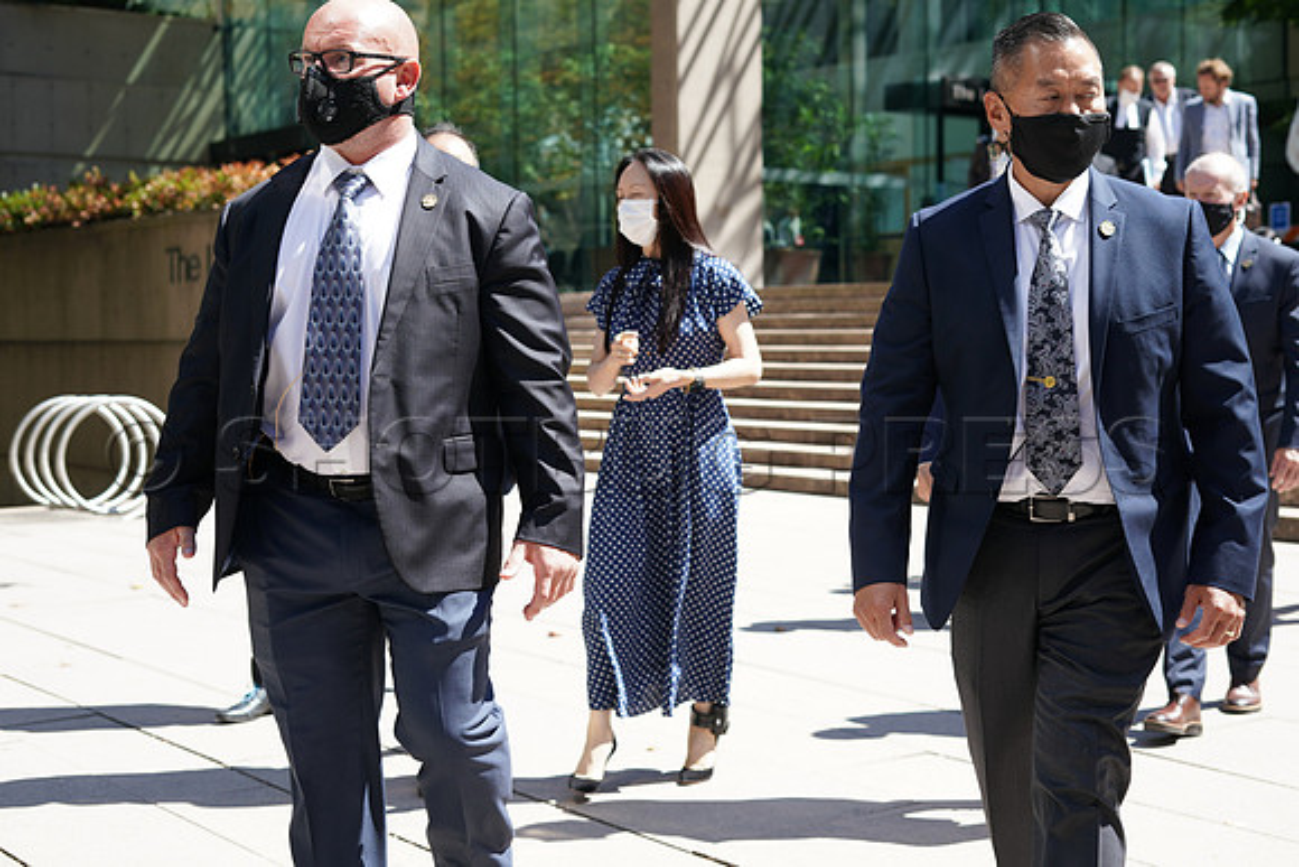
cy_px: 434
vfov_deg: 27.0
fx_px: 1805
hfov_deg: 39.6
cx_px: 650
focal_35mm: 50
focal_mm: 50
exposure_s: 1/500
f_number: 4
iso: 200
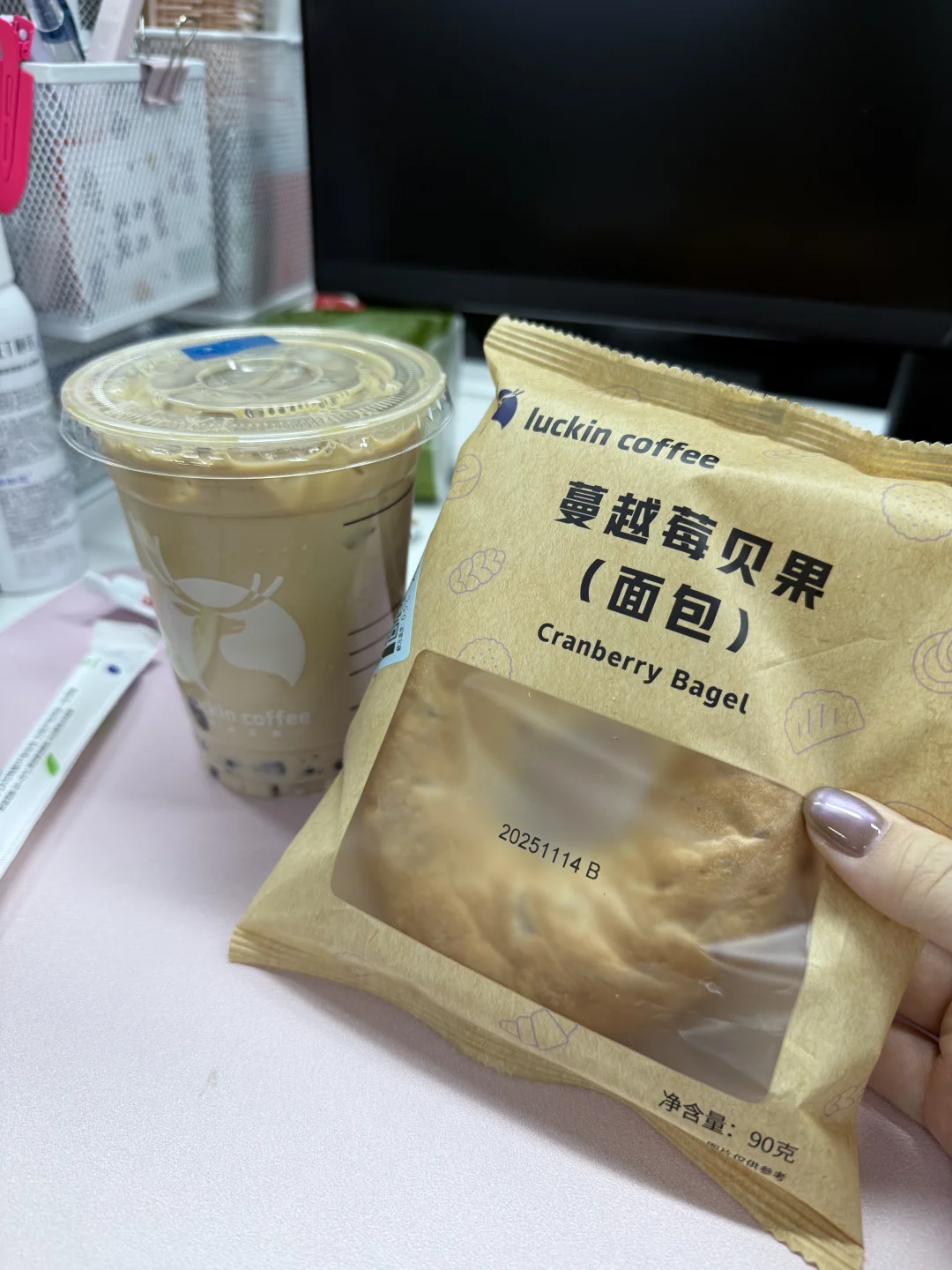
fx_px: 880
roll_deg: -1.7
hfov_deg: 56.8
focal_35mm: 24
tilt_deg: -32.5
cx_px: 476
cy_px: 635
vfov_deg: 71.6
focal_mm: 6.76
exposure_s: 1/121
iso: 160
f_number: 1.78
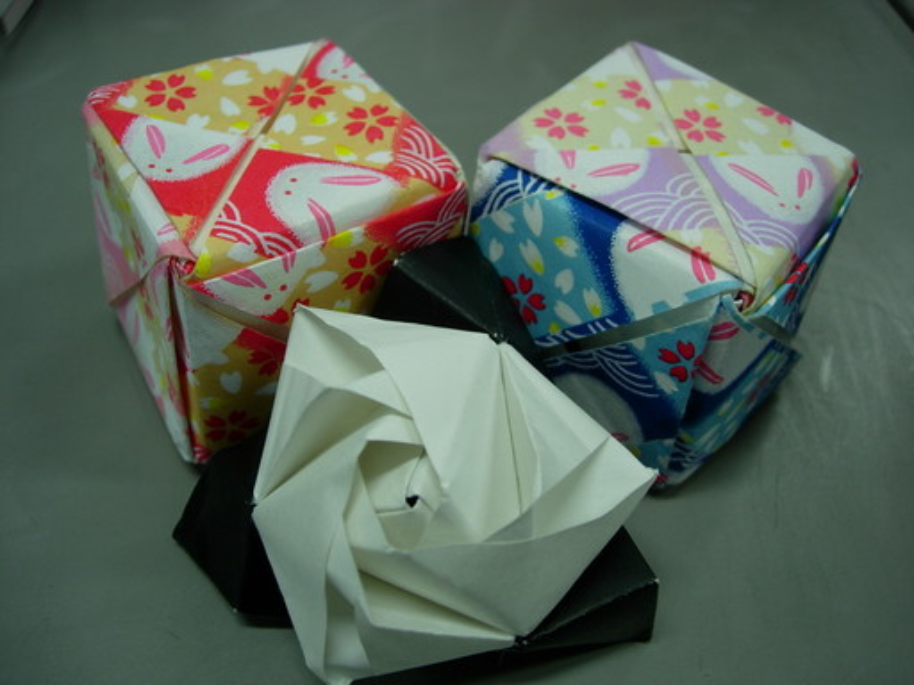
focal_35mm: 38
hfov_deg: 49.0
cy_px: 342
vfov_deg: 37.7
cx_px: 457
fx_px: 1003
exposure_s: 1/43.9
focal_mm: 7.8
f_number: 2.8
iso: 64
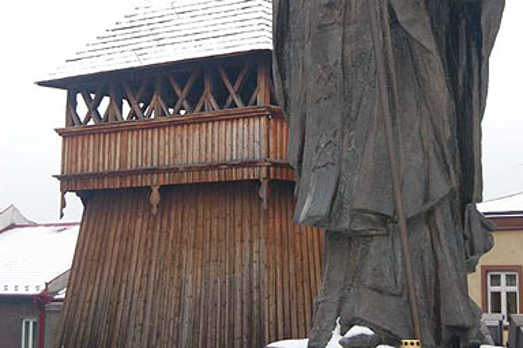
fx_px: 1264
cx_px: 264
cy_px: 40
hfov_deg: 23.4
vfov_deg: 15.5
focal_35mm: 87
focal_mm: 38
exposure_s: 1/100
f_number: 5
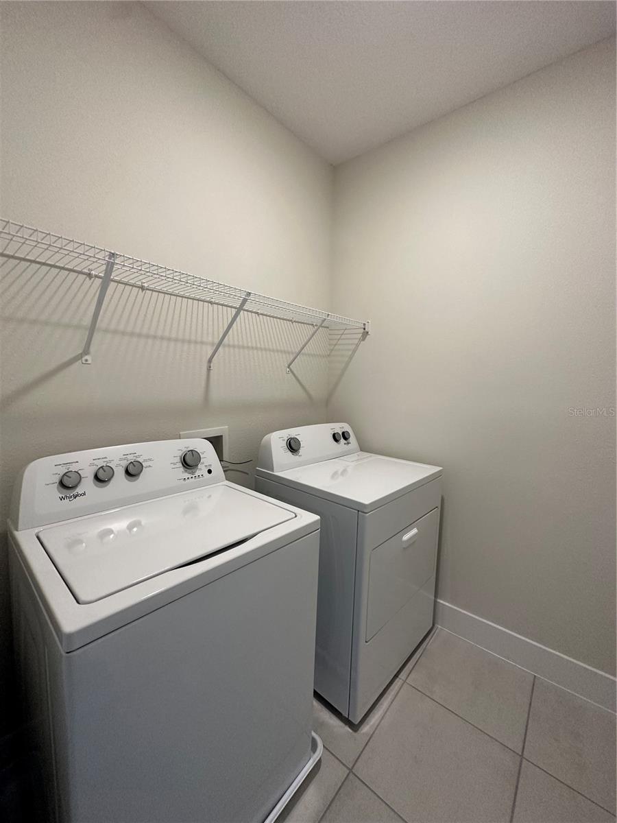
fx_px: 333
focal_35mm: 14
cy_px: 412
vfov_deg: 102.1
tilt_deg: -5.2
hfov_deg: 85.7
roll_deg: -0.2
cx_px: 308
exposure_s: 1/120
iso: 250
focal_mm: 2.22
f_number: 2.2
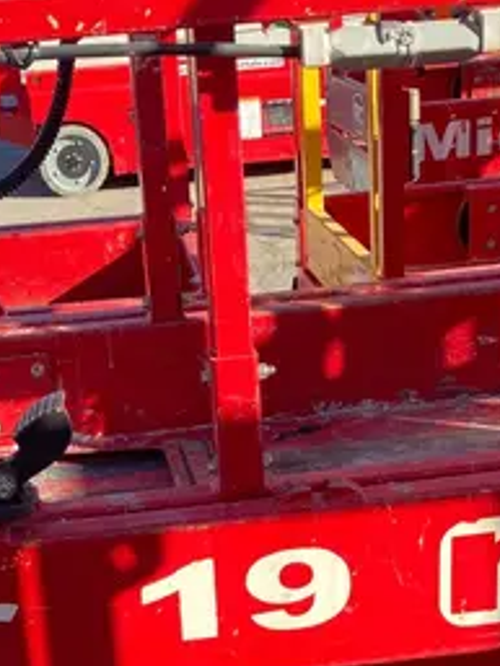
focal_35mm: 80
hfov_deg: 18.4
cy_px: 654
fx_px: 1539
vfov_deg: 23.5
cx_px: 225
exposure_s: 1/450
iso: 20
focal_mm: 3.99
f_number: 1.8
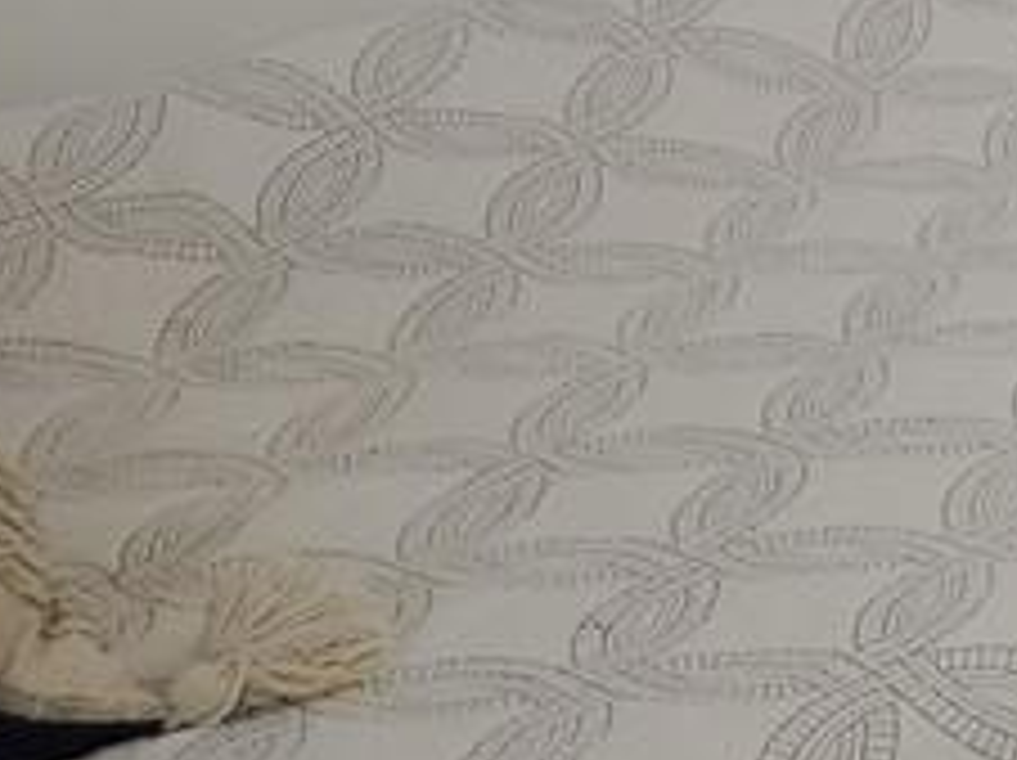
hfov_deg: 13.5
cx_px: 2232
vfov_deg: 12.1
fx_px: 3463
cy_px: -265
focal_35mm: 118
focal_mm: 4.3
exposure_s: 1/60
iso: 50
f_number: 2.4
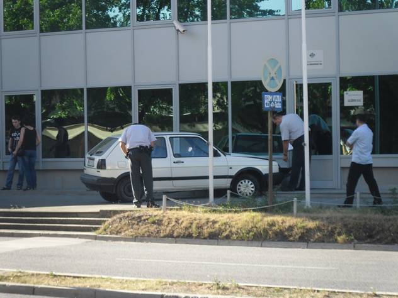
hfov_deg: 16.8
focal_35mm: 117
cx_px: 199
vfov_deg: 12.7
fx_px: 1345
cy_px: 149
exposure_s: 1/94
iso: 80
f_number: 5.4
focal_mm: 21
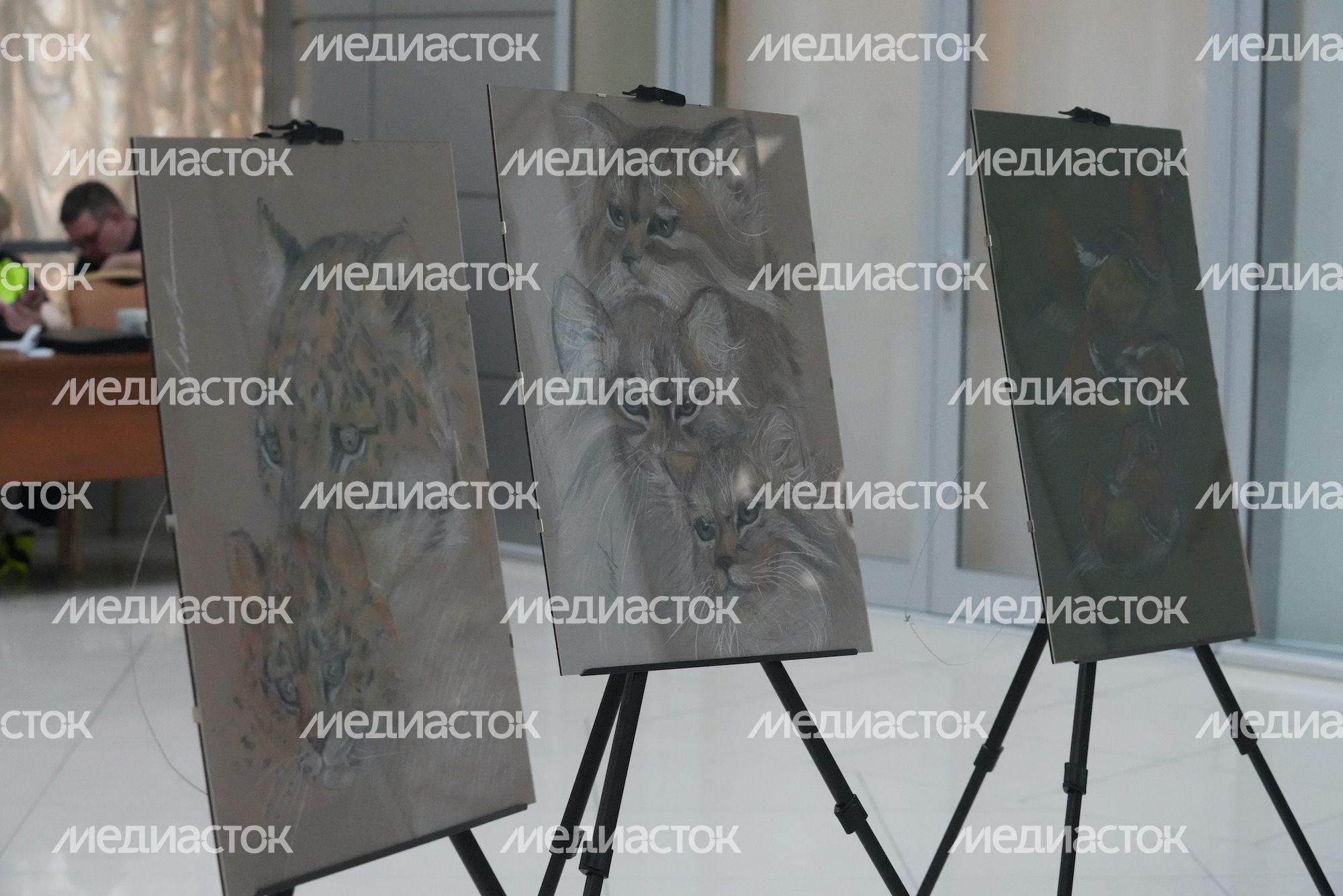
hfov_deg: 25.7
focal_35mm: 79
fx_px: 2947
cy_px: 448
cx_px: 672
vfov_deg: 17.3
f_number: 5.6
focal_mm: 79
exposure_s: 1/250
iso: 12800
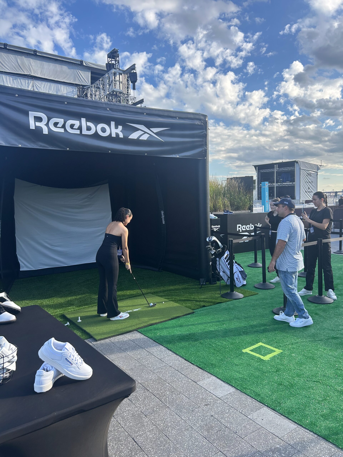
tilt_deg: -5.1
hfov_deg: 53.1
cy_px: 228
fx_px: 344
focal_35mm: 26
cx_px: 172
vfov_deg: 67.3
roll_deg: +1.6
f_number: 1.5
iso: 50
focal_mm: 5.7
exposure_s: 1/1112
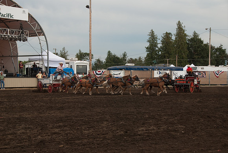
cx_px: 114
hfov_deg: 30.5
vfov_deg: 20.7
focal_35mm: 66
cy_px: 76
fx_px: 418
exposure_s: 1/200
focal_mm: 44
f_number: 7.1
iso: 200
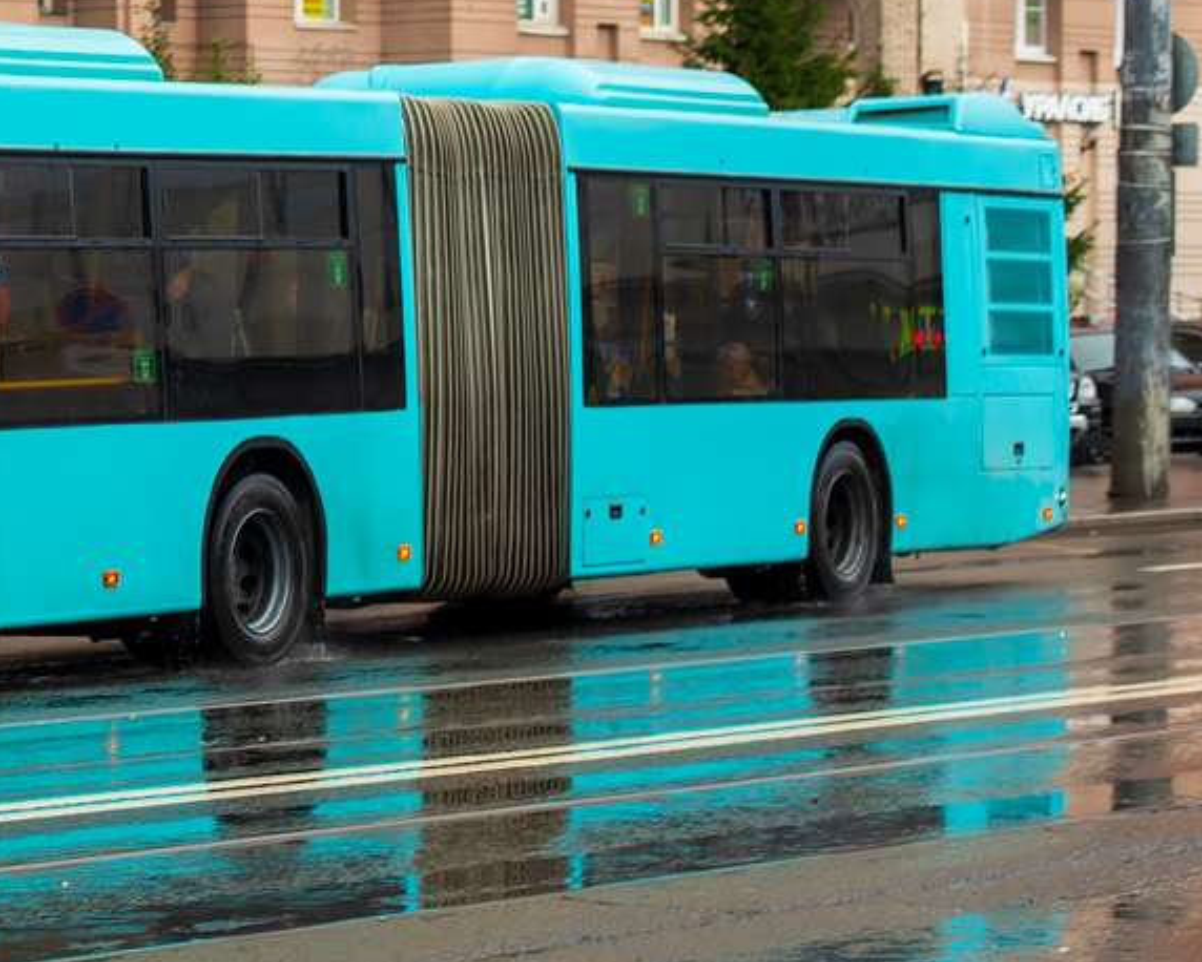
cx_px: -229
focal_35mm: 123
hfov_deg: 15.1
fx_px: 4377
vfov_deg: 12.5
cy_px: 181
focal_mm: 50
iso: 200
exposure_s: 1/200
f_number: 5.6
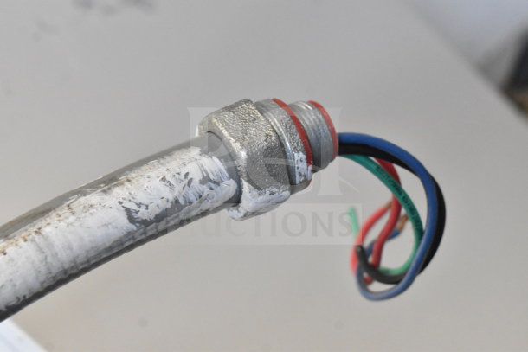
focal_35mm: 78
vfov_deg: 17.5
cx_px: 264
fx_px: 1144
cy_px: 176
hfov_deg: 26.0
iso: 6400
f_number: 8
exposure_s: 1/250
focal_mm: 52
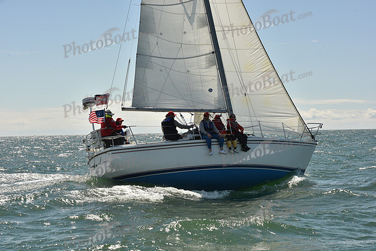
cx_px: 188
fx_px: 731
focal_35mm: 70
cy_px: 126
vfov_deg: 19.5
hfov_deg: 28.8
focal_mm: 70
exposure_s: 1/800
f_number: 11
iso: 320
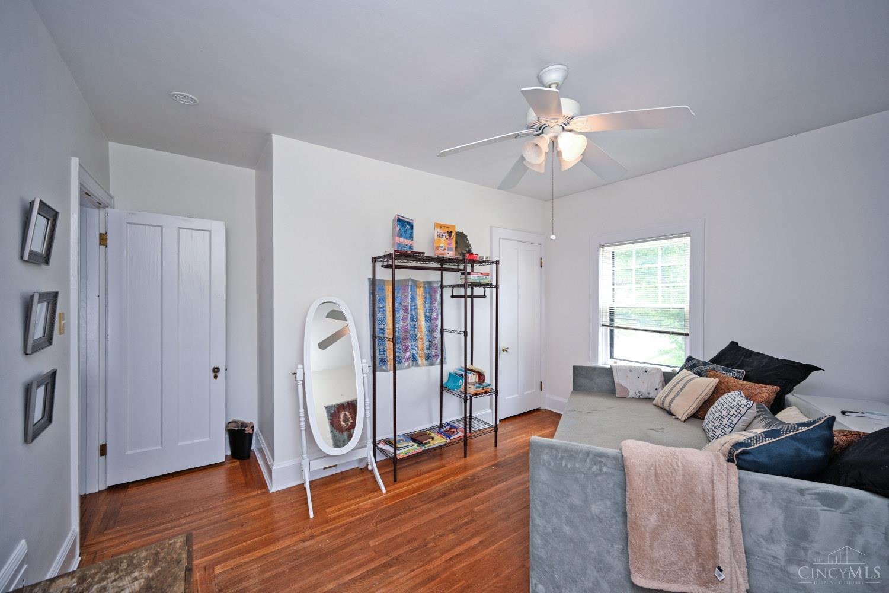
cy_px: 296
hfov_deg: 104.3
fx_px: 346
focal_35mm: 14
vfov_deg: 81.2
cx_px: 444
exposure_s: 1/60
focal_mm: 14
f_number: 4
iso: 220
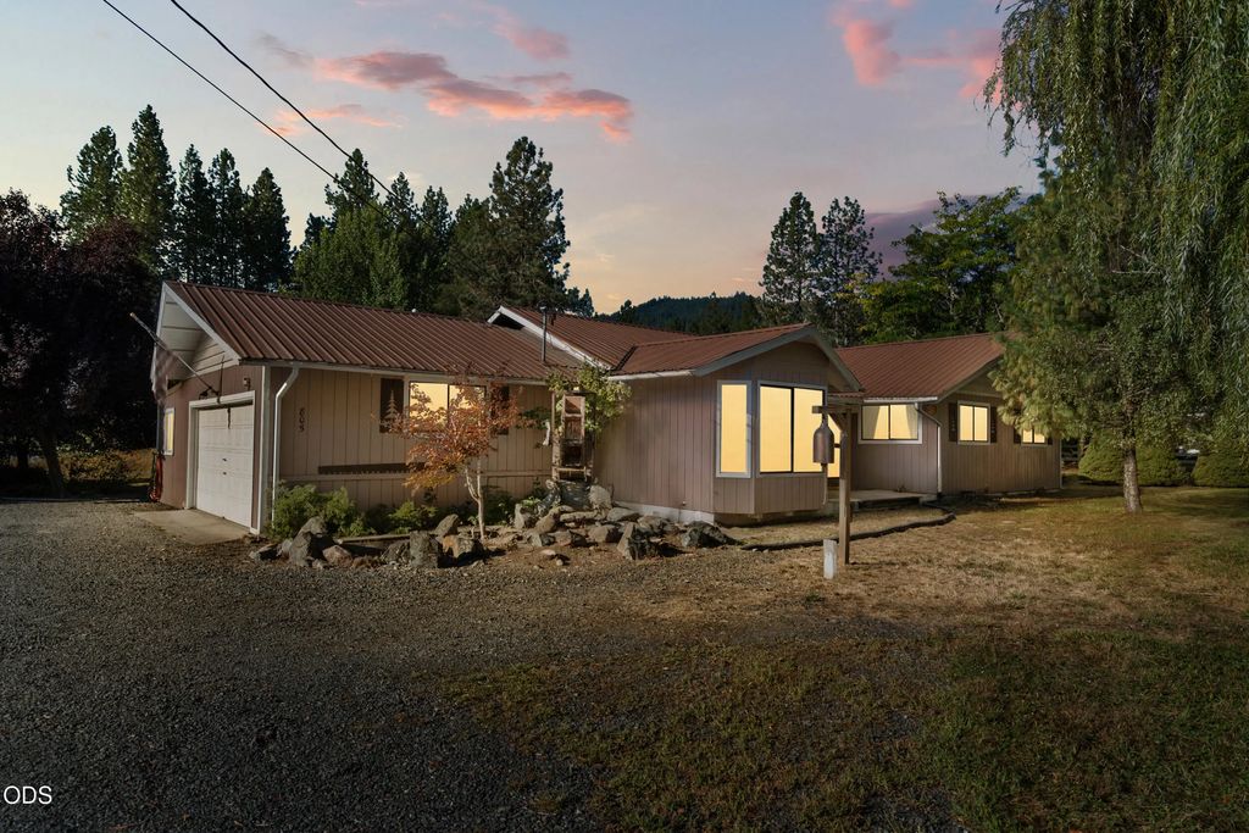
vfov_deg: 59.5
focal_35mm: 21
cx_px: 624
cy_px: 416
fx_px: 729
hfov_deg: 81.2
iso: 500
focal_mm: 21
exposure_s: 1/1250
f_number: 8
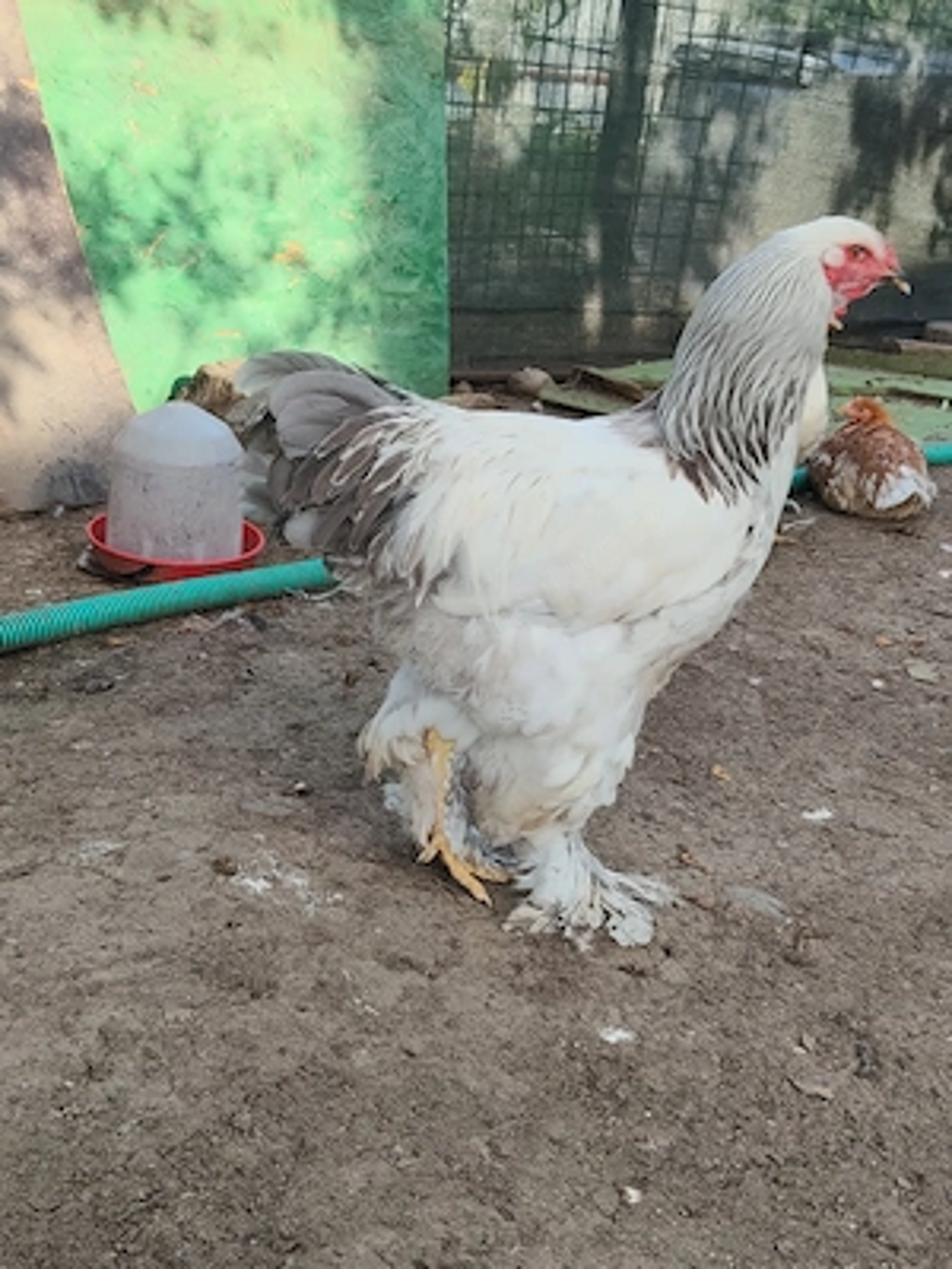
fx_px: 1687
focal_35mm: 46
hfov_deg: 31.5
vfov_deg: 41.2
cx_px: 476
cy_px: 634
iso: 55
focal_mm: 5.24
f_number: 1.7
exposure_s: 1/134
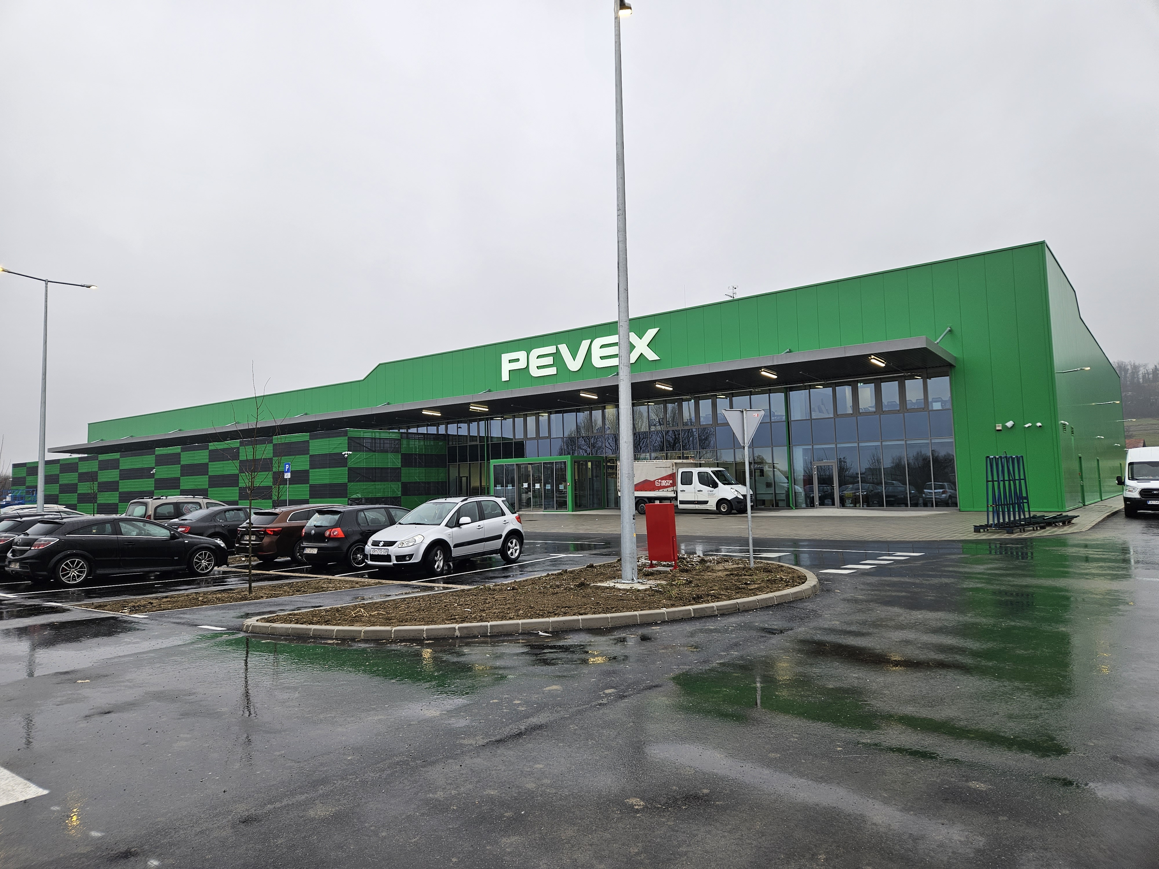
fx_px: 770
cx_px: 580
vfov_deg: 58.9
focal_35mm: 23
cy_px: 434
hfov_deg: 73.9
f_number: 1.8
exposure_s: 1/203
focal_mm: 5.4
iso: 25
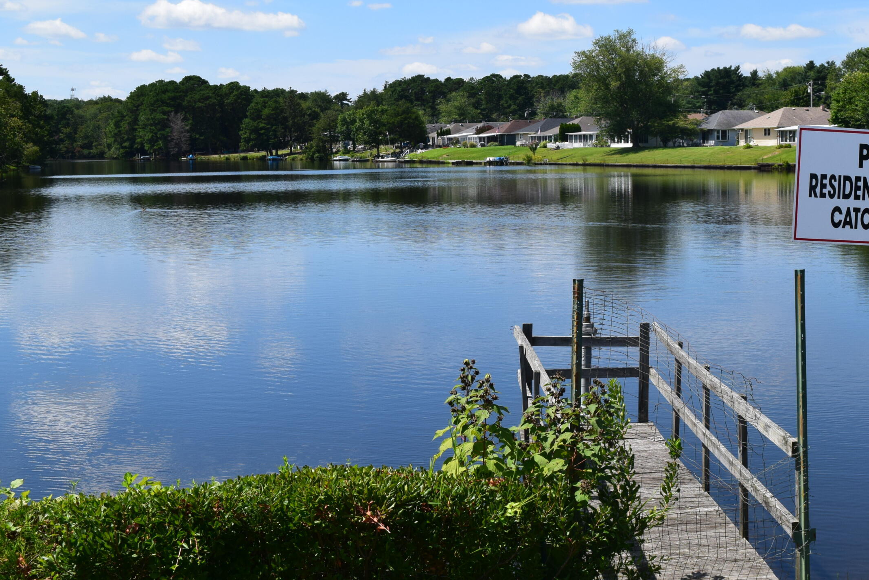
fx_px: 1272
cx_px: 572
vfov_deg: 25.6
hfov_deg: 37.3
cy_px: 251
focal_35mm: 53
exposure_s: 1/500
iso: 320
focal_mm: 25
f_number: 11
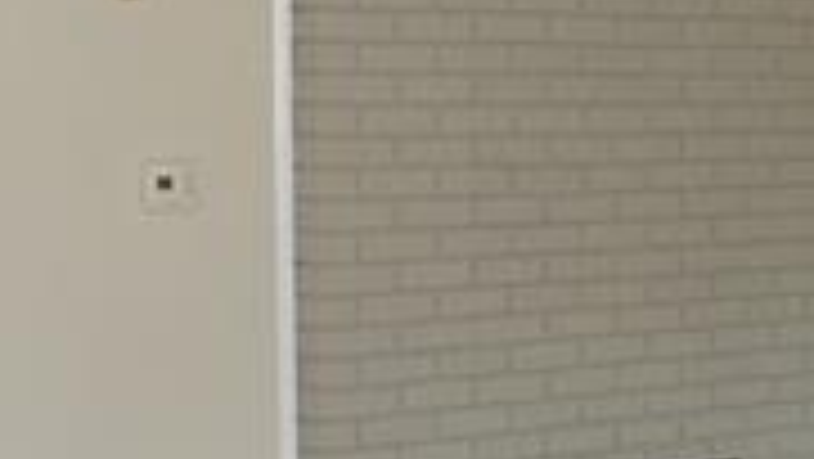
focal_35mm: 127
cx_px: 715
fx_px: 2742
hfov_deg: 16.7
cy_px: 477
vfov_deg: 9.5
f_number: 3.2
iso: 96
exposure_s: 1/57
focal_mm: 5.8
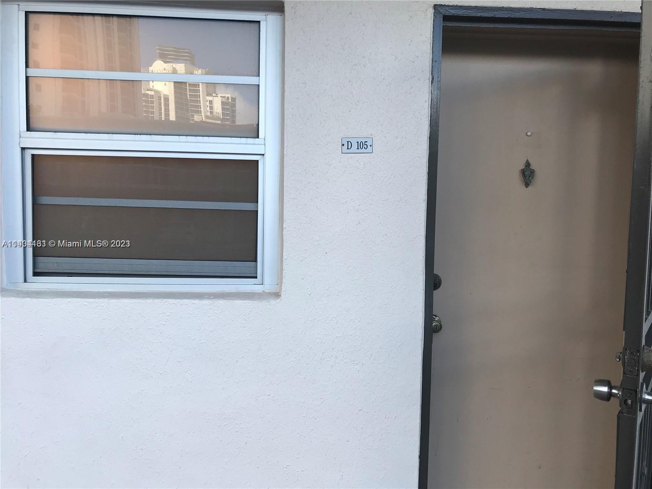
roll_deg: -0.7
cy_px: 244
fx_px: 527
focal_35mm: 28
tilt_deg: -3.6
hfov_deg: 63.4
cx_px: 326
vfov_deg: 49.7
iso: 20
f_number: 1.8
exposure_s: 1/270
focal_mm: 3.99
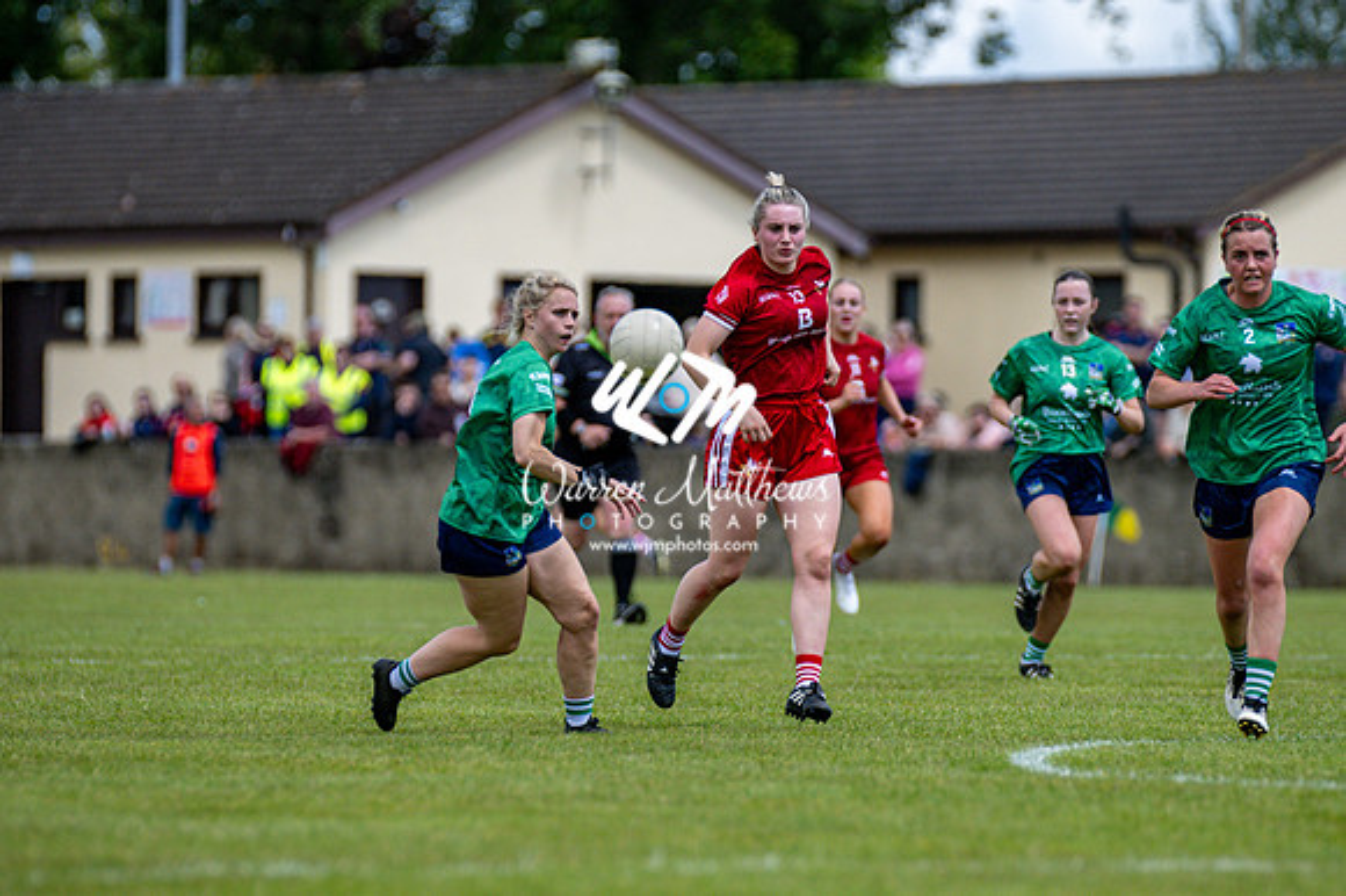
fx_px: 14012
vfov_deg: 3.7
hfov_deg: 5.5
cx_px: 673
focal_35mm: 375
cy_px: 448
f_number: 2.8
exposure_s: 1/6400
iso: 250
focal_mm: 250
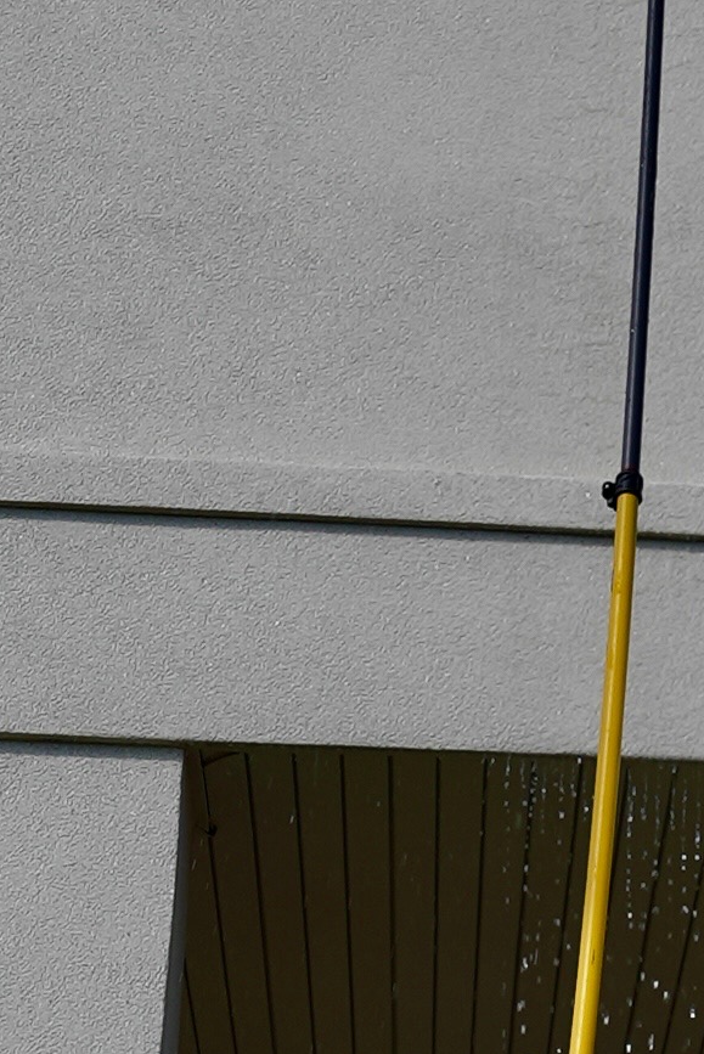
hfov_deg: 11.5
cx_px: 1020
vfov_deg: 17.8
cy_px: 629
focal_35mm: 115
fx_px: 3369
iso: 80
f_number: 4.5
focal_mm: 24
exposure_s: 1/250
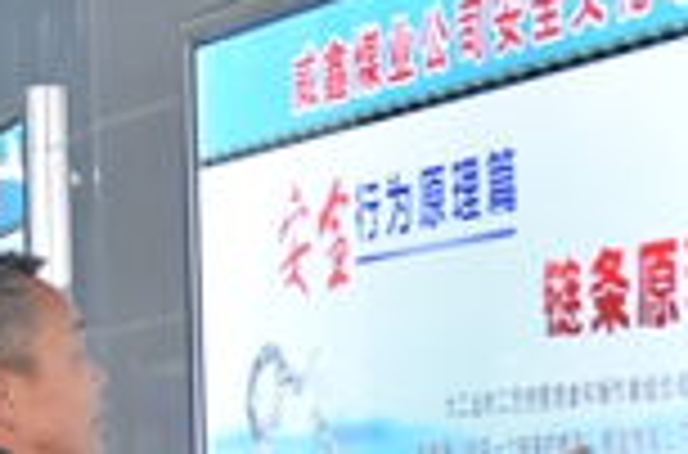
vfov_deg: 6.9
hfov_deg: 10.4
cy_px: 479
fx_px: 3734
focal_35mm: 196
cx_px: -85
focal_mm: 40
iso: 500
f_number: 4.5
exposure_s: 1/60
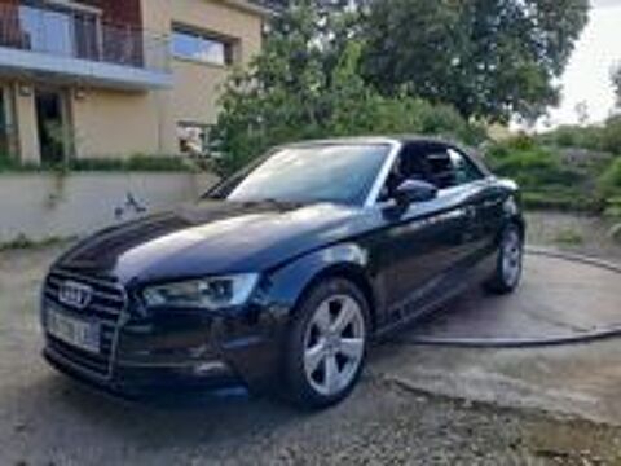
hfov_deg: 67.3
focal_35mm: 26
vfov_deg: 53.1
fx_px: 466
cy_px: 233
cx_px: 310
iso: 40
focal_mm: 3.98
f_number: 1.8
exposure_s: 1/120
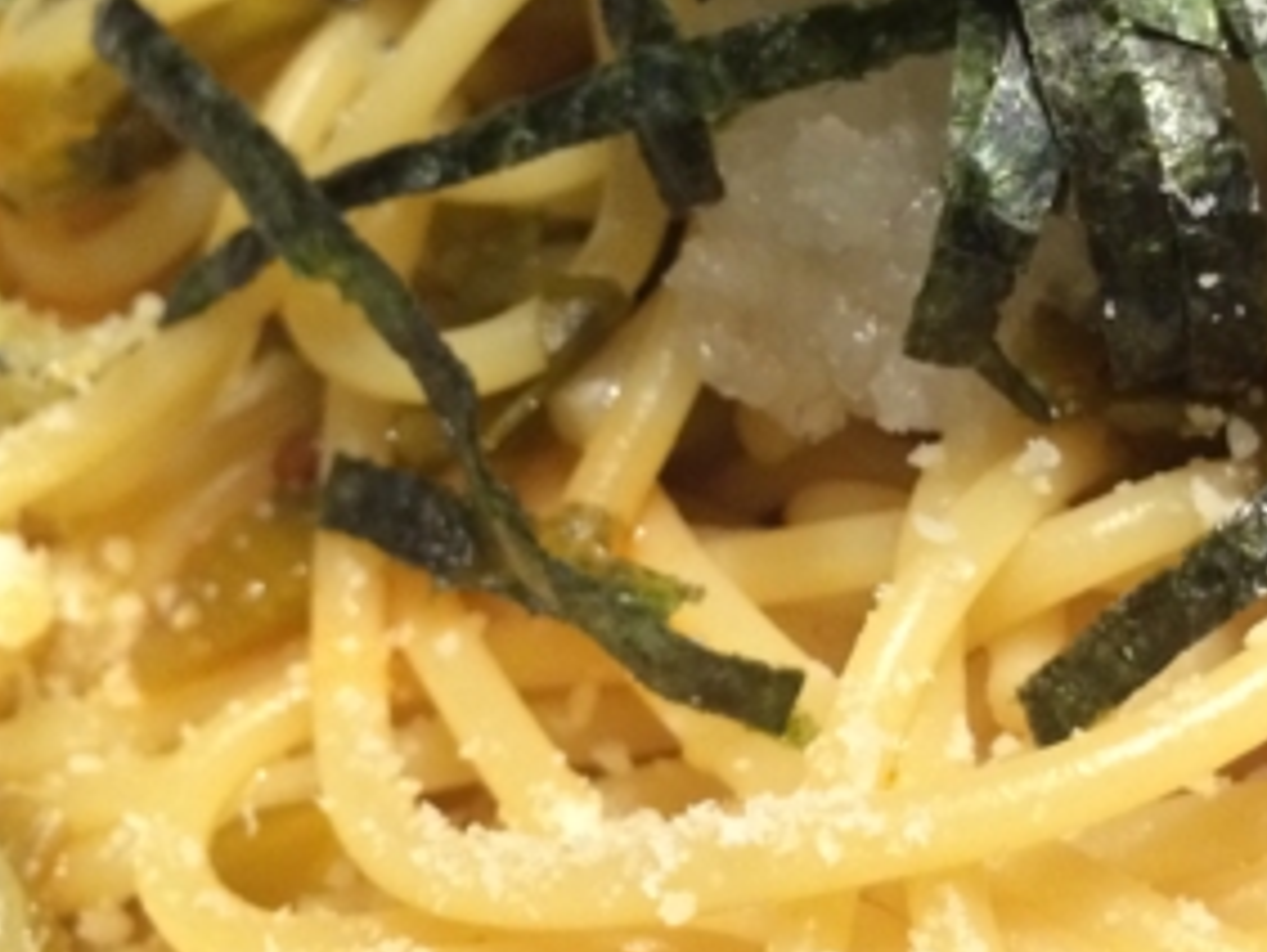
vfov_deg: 21.5
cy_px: 242
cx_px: 993
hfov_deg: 28.0
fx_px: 2491
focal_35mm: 68
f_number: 2.2
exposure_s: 1/15
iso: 320
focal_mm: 4.12
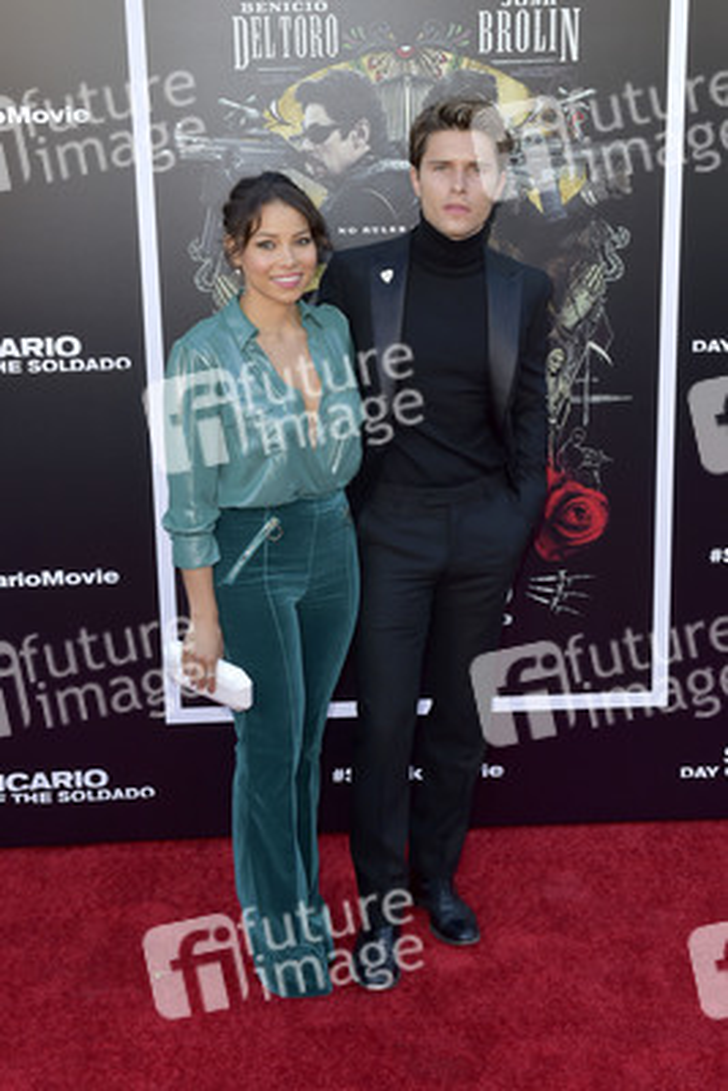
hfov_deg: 28.1
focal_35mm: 48
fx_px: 1455
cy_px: 546
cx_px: 364
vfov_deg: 41.1
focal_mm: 48
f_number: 6.3
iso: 250
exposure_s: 1/250
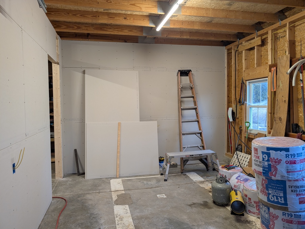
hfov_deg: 71.5
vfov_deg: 56.9
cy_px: 114
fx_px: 212
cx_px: 152
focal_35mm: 24
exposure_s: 1/24
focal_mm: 6.9
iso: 89
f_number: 1.68
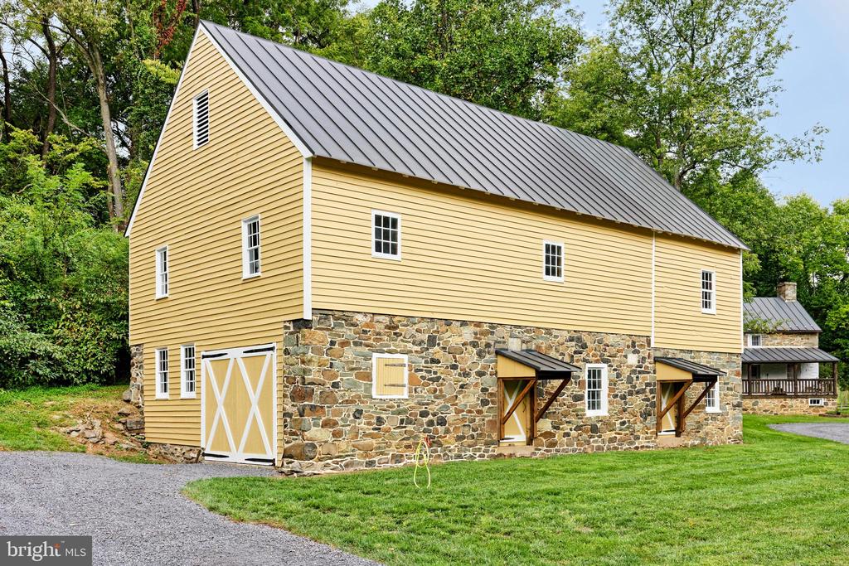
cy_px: 283
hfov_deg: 54.4
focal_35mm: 35
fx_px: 825
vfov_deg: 37.9
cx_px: 424
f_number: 8
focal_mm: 35
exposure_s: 1/200
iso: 320
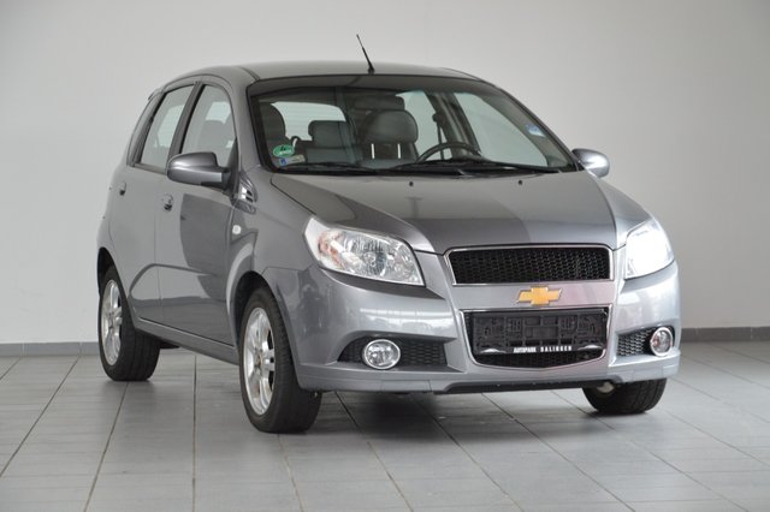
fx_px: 2245
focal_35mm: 105
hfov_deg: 19.5
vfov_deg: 13.0
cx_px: 385
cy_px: 256
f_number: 5.3
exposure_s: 1/60
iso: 900
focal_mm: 70
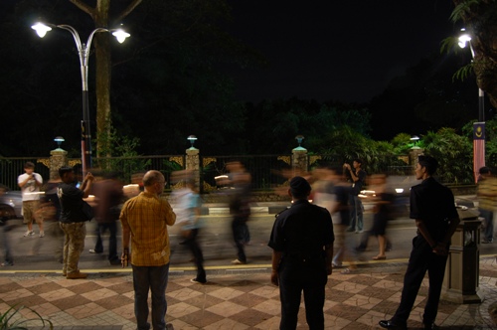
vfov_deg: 43.5
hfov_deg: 62.0
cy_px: 165
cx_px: 248
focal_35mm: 30
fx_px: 414
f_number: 3.8
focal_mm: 20
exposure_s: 1/2.5
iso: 200
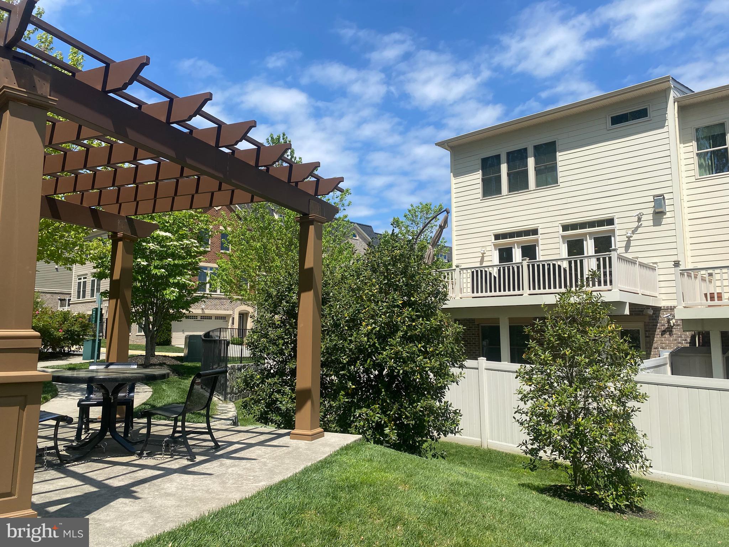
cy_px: 274
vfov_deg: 53.1
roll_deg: +0.9
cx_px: 364
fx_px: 548
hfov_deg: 67.3
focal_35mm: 26
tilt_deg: +7.5
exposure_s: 1/2625
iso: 32
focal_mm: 4.25
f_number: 1.8
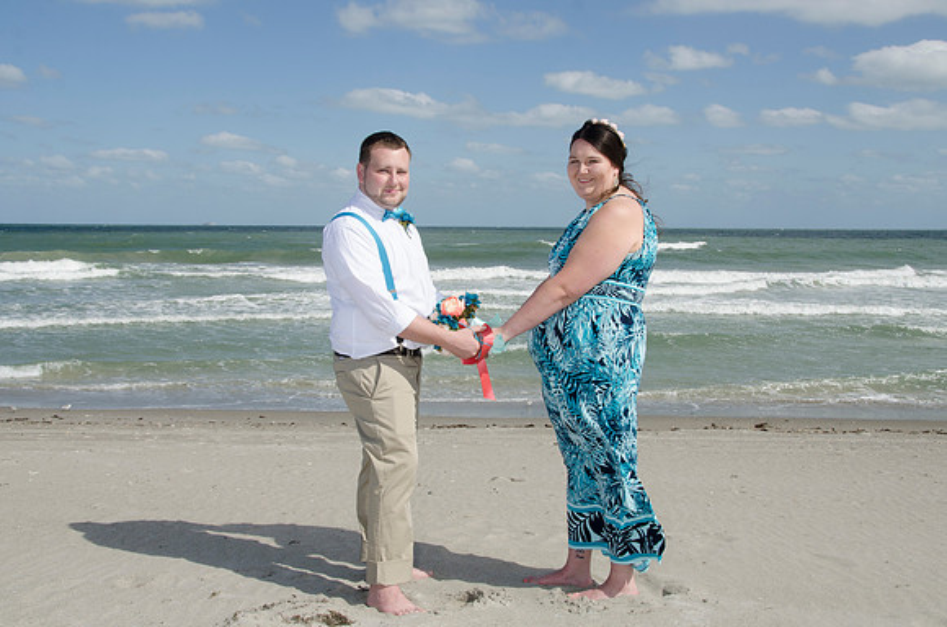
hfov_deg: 53.2
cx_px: 474
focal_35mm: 36
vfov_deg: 36.7
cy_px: 314
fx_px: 945
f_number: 10
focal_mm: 24
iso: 100
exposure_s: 1/250
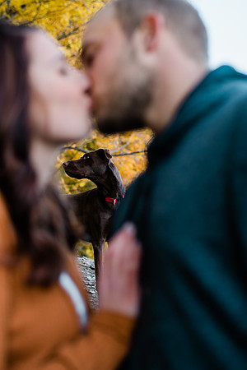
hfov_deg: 23.4
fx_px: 597
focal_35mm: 58
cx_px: 124
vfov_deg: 34.5
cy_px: 185
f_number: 2.8
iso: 320
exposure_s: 1/200
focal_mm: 58
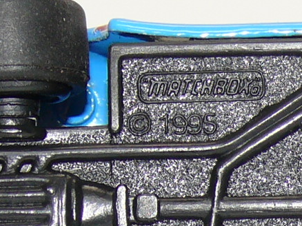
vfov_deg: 3.5
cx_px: 315
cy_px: 172
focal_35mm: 424
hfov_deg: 4.7
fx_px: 3697
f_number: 4
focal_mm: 14.3
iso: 100
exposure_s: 1/30
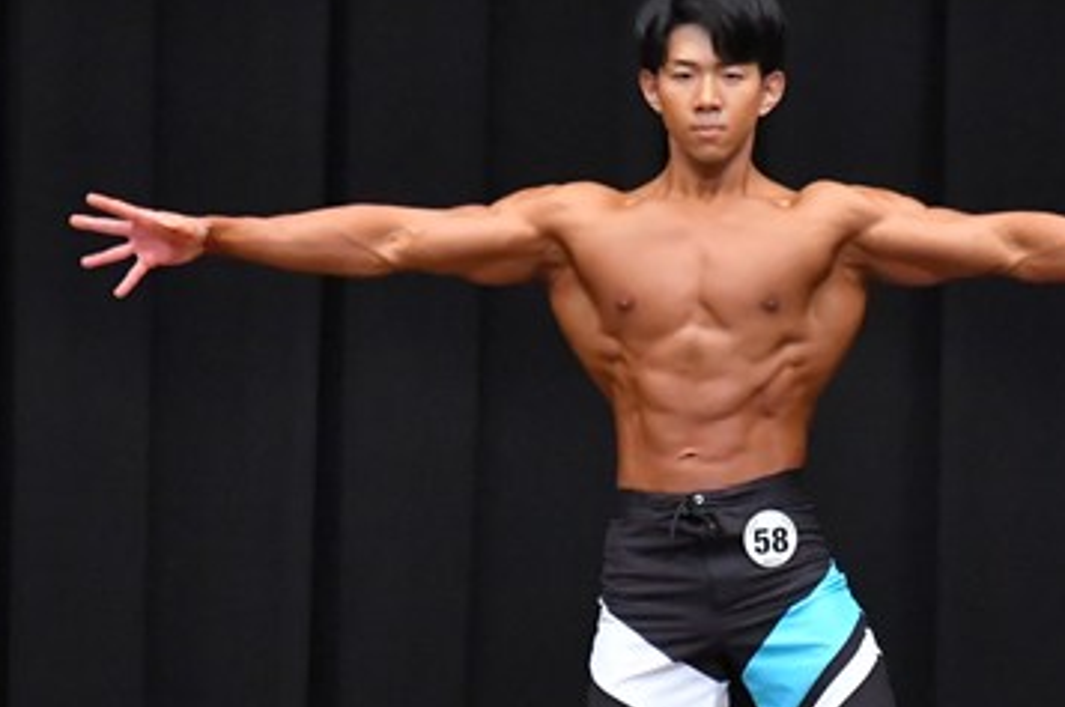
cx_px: 732
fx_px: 14446
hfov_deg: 4.2
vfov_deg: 2.8
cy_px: 689
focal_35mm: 489
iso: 8000
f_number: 5.6
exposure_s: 1/400
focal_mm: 150
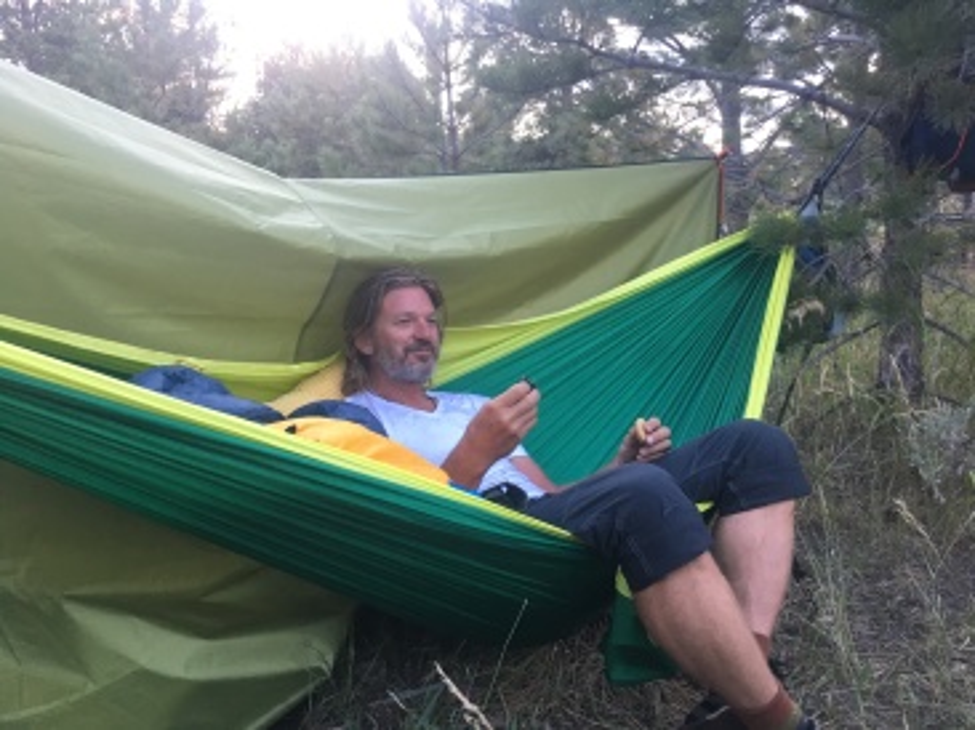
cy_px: 365
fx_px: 816
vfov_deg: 48.2
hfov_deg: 61.7
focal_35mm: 29
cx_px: 488
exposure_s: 1/30
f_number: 2.2
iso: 64
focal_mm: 4.15
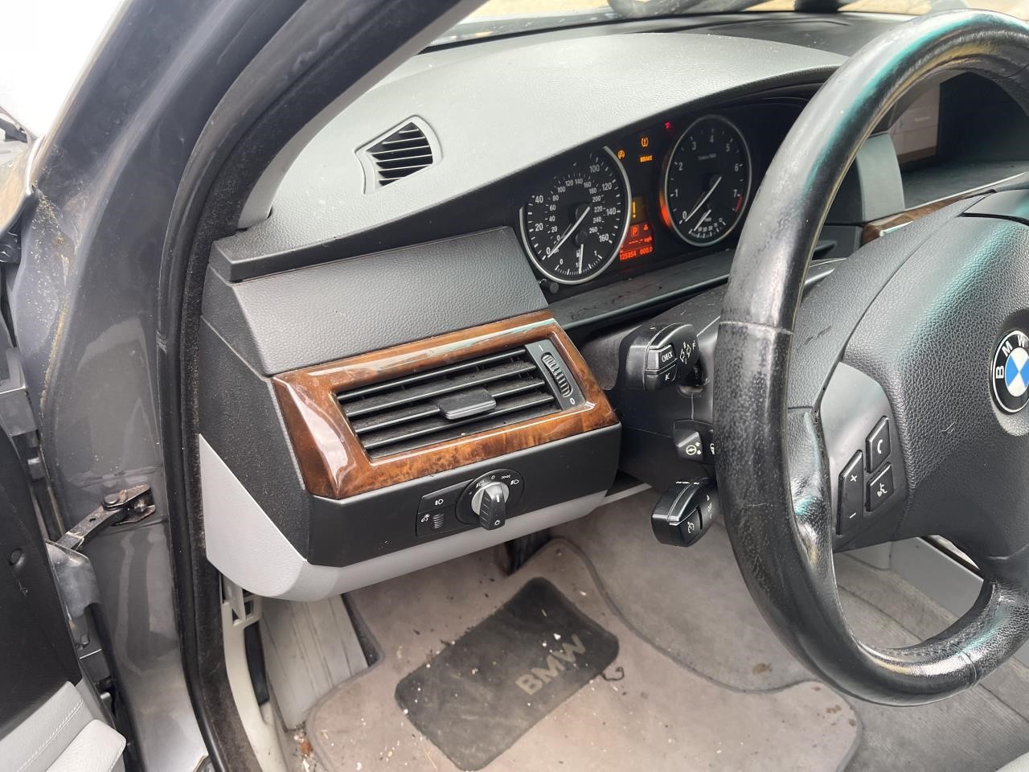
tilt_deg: -34.8
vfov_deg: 54.9
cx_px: 514
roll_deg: -2.2
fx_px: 743
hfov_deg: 69.4
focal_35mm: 25
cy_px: 386
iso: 100
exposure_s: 1/121
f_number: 1.6
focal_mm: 5.1
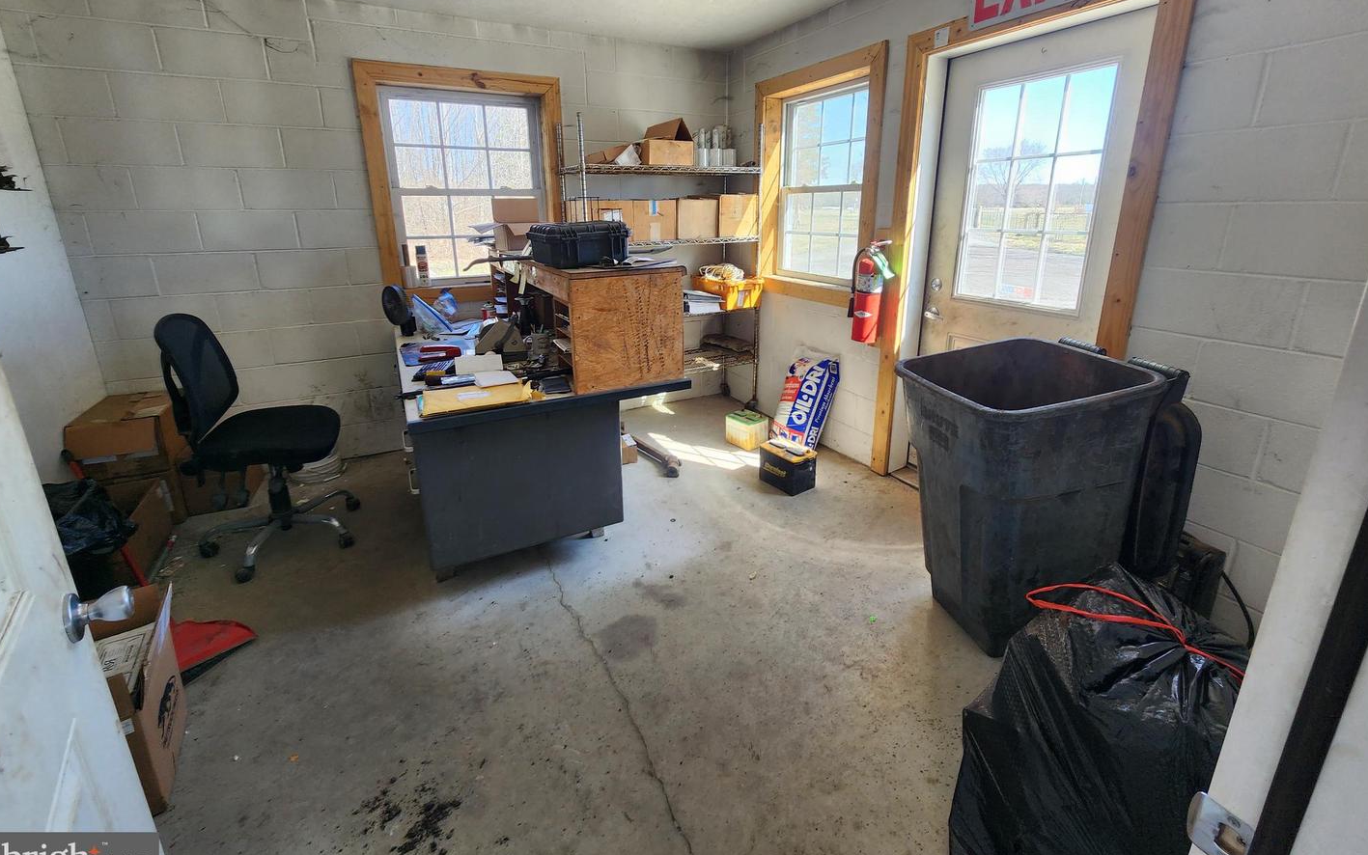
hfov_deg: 105.3
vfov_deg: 78.2
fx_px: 522
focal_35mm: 14
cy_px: 367
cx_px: 684
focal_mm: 2.2
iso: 64
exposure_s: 1/50
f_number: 2.2
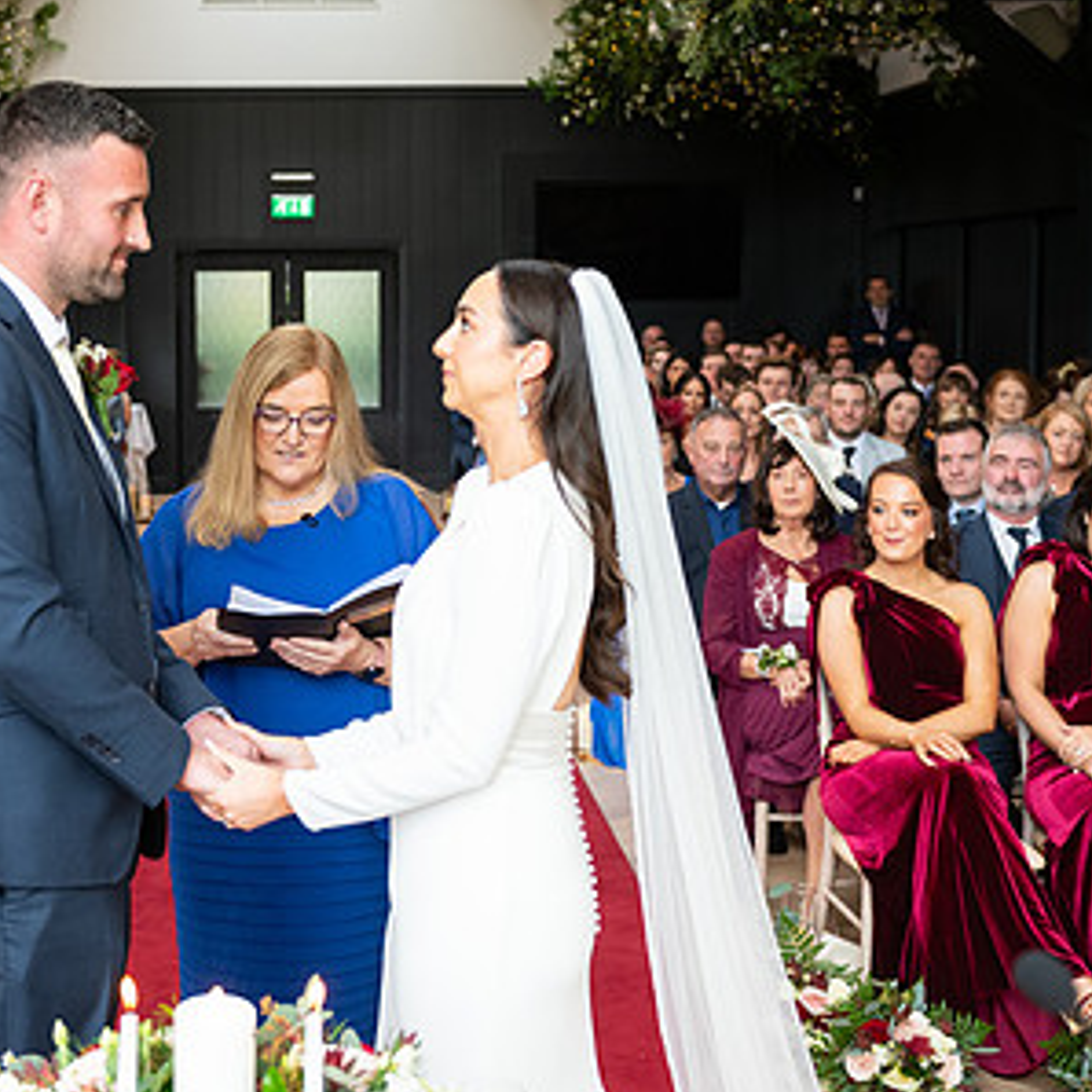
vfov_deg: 29.5
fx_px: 2070
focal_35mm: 58
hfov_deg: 29.2
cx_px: 293
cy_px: 438
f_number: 3.5
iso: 640
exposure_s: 1/160
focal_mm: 35
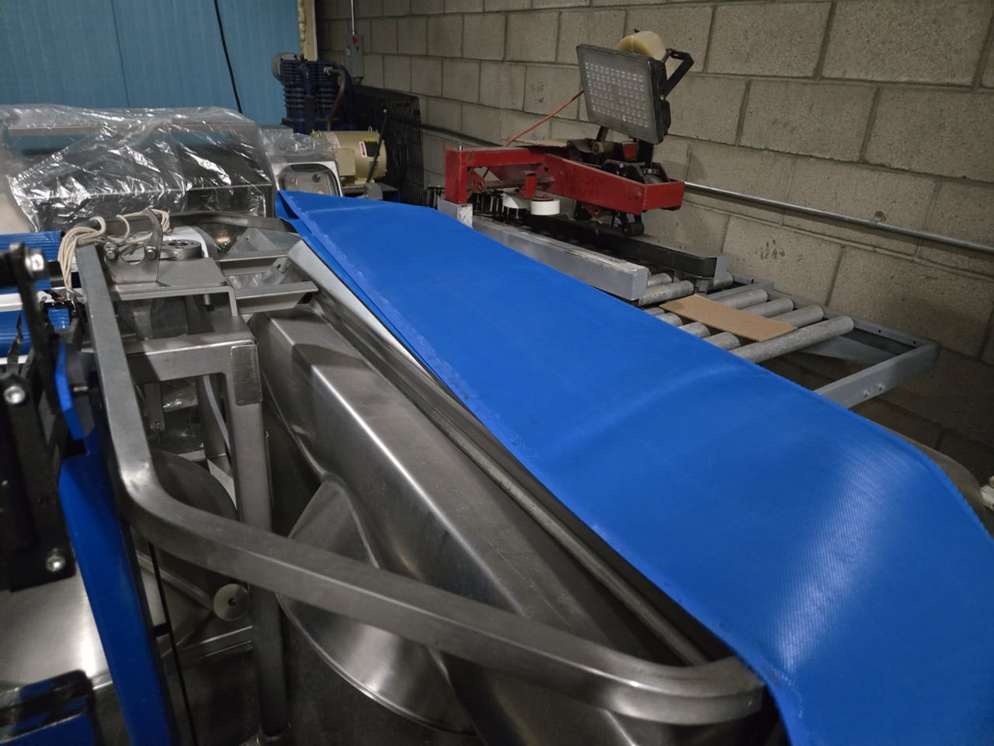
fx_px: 660
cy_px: 373
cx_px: 497
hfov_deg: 73.9
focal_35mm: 23
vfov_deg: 58.9
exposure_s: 1/30
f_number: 1.8
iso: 1600
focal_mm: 5.4
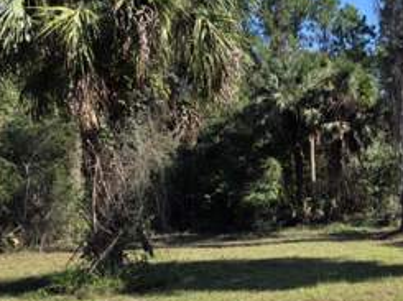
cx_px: 329
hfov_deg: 40.2
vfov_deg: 31.9
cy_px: 200
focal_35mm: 45
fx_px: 523
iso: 80
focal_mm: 6.3
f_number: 1.7
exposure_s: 1/2558
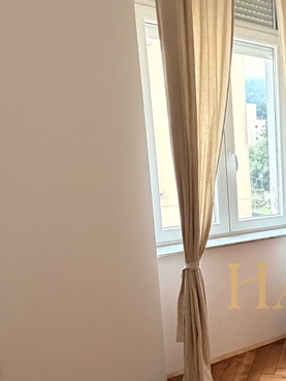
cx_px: 354
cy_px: 244
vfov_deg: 45.3
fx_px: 451
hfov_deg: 29.5
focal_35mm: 41
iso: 640
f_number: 2.2
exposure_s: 1/60
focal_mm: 2.22
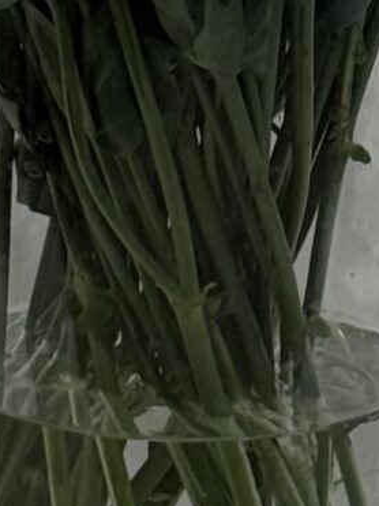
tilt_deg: -10.1
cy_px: -284
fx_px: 4835
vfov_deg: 5.9
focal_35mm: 331
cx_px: 254
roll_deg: -2.4
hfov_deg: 4.5
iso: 50
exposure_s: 1/100
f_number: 1.78
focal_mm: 6.76
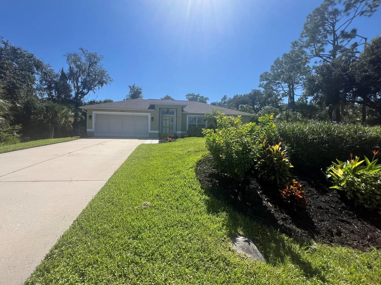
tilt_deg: -0.6
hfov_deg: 102.0
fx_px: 154
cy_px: 134
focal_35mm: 14
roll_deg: -0.2
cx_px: 180
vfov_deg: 85.6
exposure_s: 1/1980
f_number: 1.8
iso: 32
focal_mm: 1.57
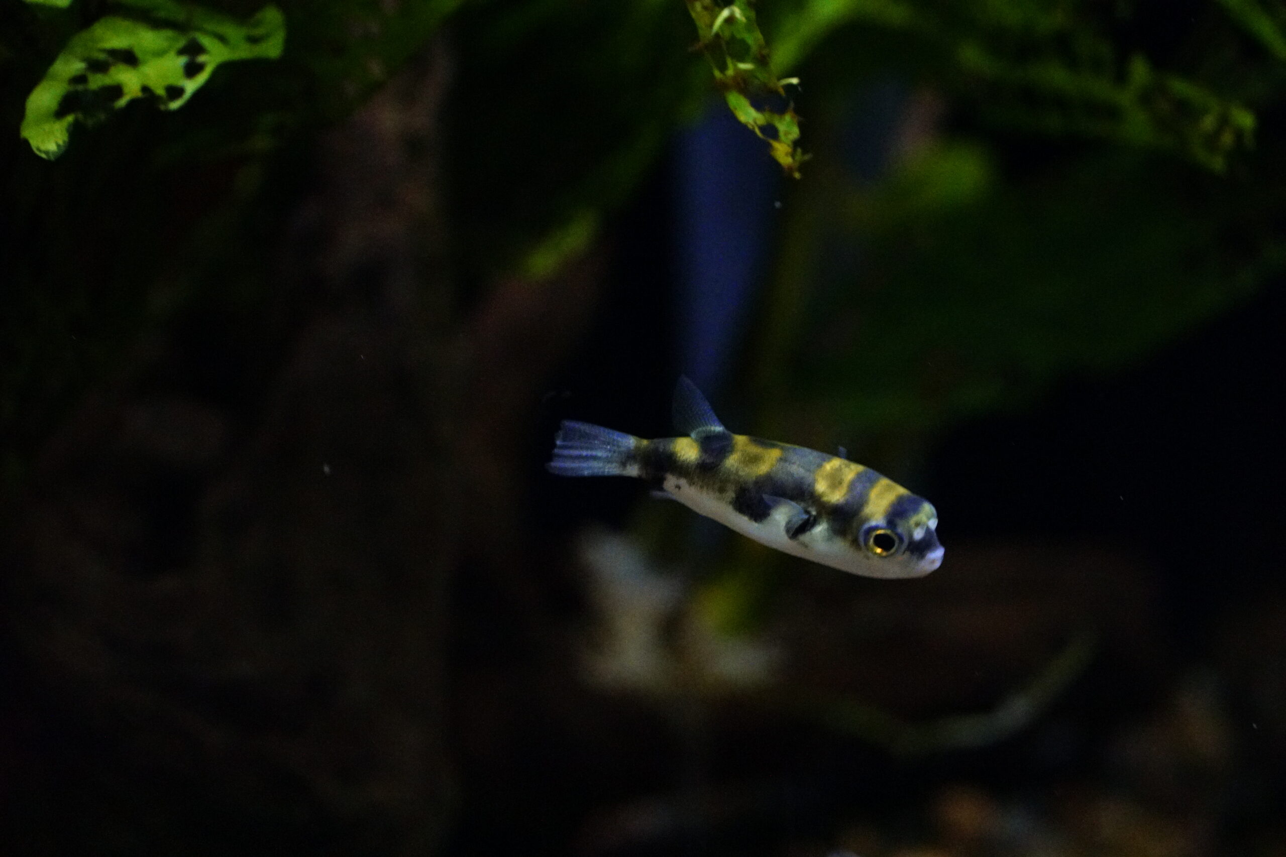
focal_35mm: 164
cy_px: 428
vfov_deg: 8.4
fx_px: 5840
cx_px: 643
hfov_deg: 12.6
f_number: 5.6
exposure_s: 1/200
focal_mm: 109
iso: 10000
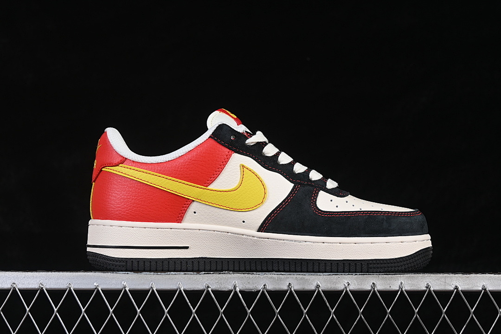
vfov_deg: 18.2
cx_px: 250
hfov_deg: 27.0
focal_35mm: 75
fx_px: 1044
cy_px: 167
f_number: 8
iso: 160
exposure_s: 1/80
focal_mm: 50
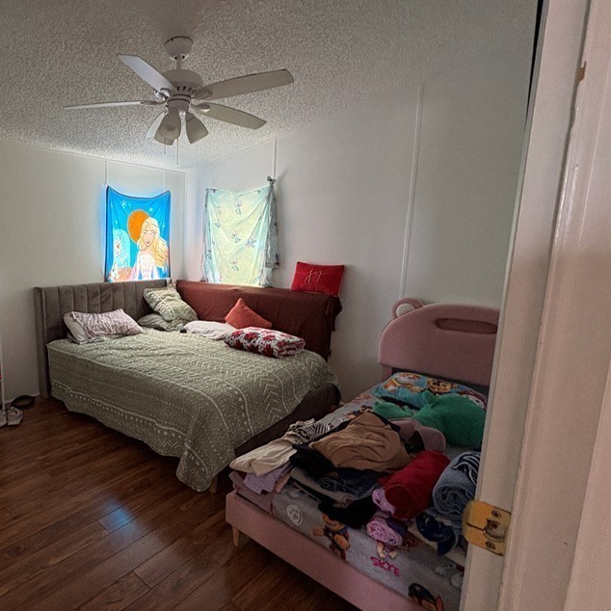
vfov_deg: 74.8
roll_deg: +0.1
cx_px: 161
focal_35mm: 20
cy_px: 306
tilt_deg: -8.0
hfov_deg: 70.4
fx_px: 399
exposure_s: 1/60
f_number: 2.2
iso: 320
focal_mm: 2.22
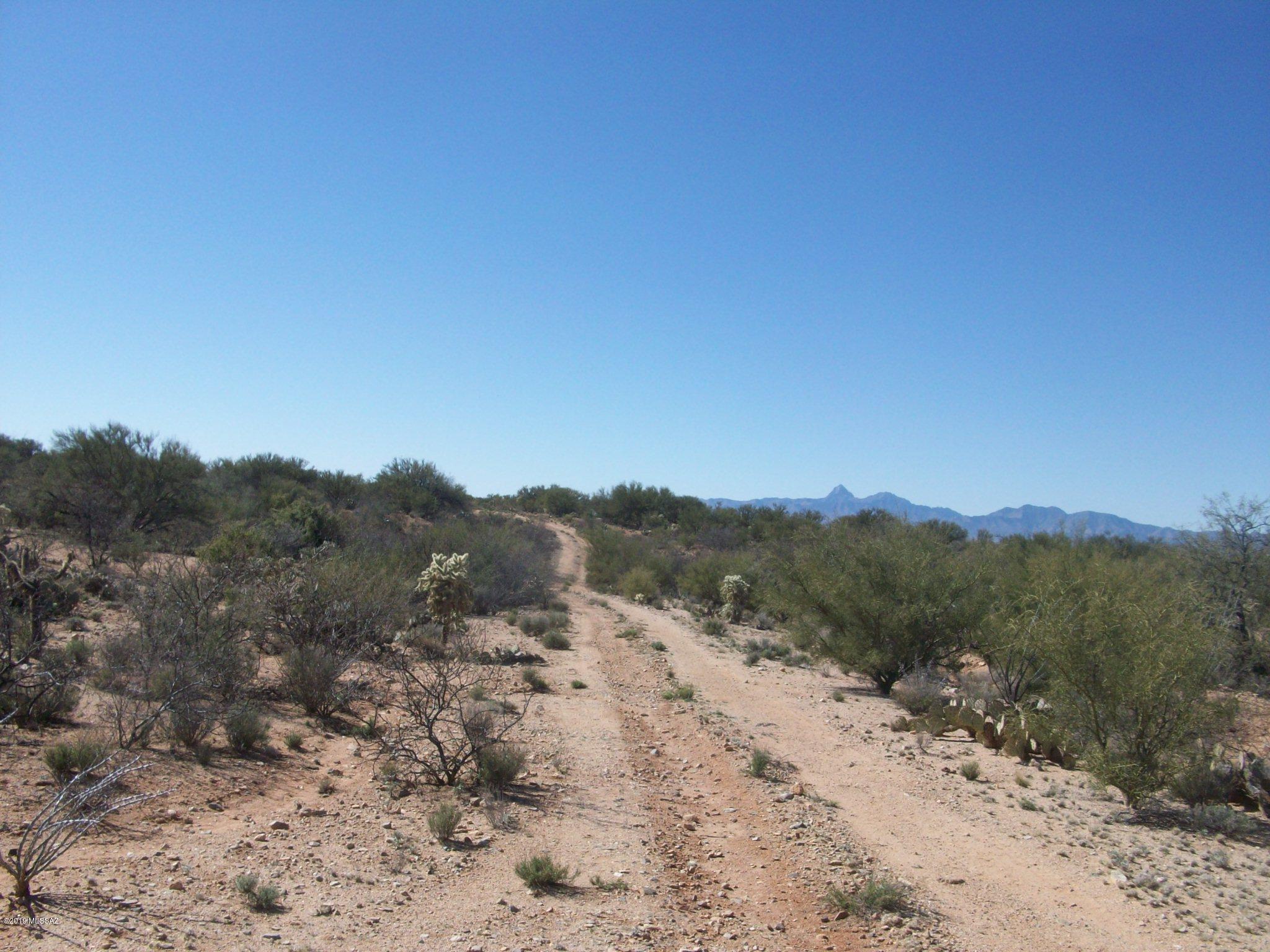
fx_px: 1247
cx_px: 635
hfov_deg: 54.0
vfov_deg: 41.8
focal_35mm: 34
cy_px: 476
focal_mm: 5.7
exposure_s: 1/407
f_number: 5.5
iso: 64
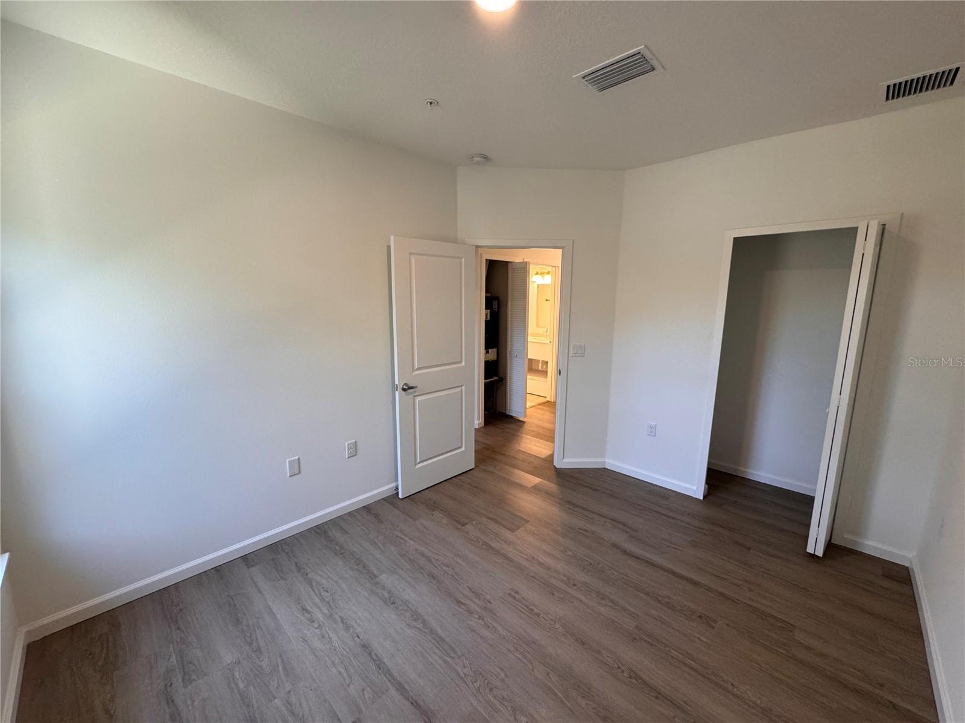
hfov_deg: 102.1
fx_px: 390
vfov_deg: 85.7
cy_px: 362
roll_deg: -1.0
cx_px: 482
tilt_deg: -9.8
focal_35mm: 14
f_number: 2.2
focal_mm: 2.22
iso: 200
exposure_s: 1/120
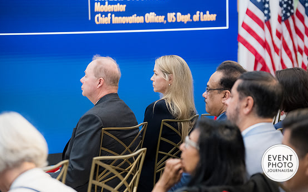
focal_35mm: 133
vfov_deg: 9.8
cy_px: 93
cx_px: 157
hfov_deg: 15.7
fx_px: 1116
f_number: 4.8
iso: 3600
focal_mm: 125
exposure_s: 1/400
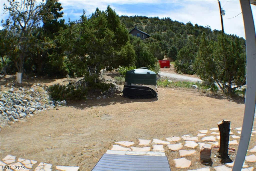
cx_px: 128
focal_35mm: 36
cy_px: 86
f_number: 11
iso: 140
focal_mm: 24
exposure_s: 1/125
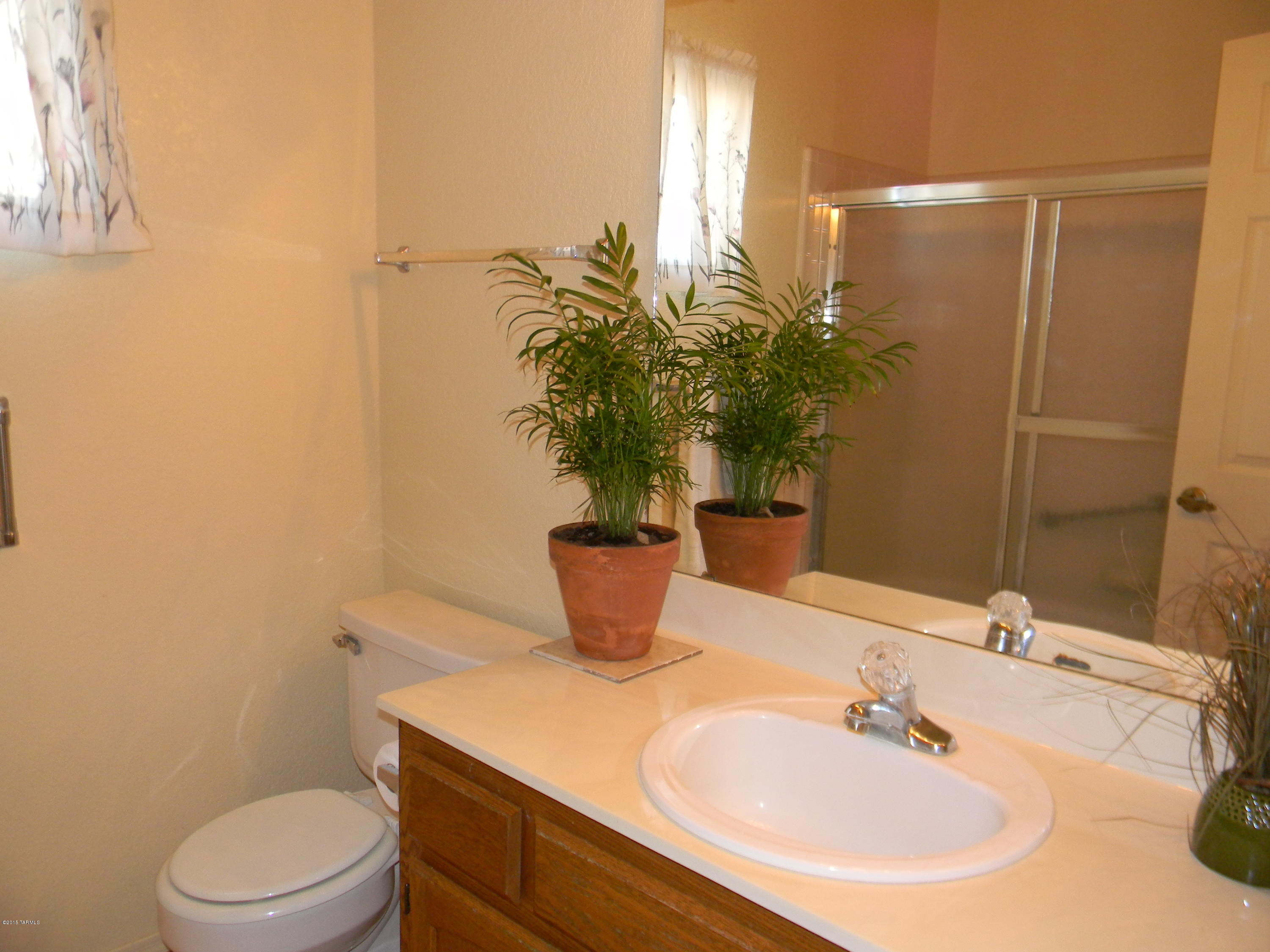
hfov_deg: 63.4
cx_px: 635
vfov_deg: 49.7
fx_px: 1027
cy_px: 476
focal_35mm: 28
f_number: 3.5
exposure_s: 1/30
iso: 200
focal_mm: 5
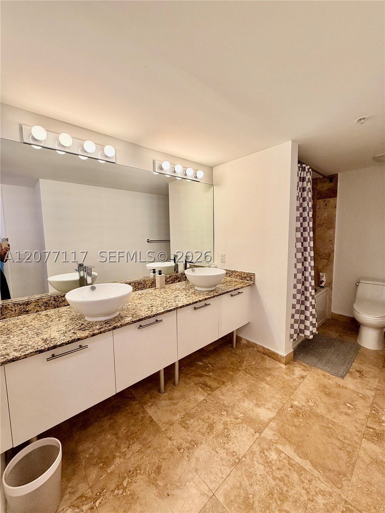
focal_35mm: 14
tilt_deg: -6.0
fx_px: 208
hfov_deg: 85.7
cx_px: 192
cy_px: 256
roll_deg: +0.3
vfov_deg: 102.1
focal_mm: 2.22
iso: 100
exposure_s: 1/120
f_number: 2.2
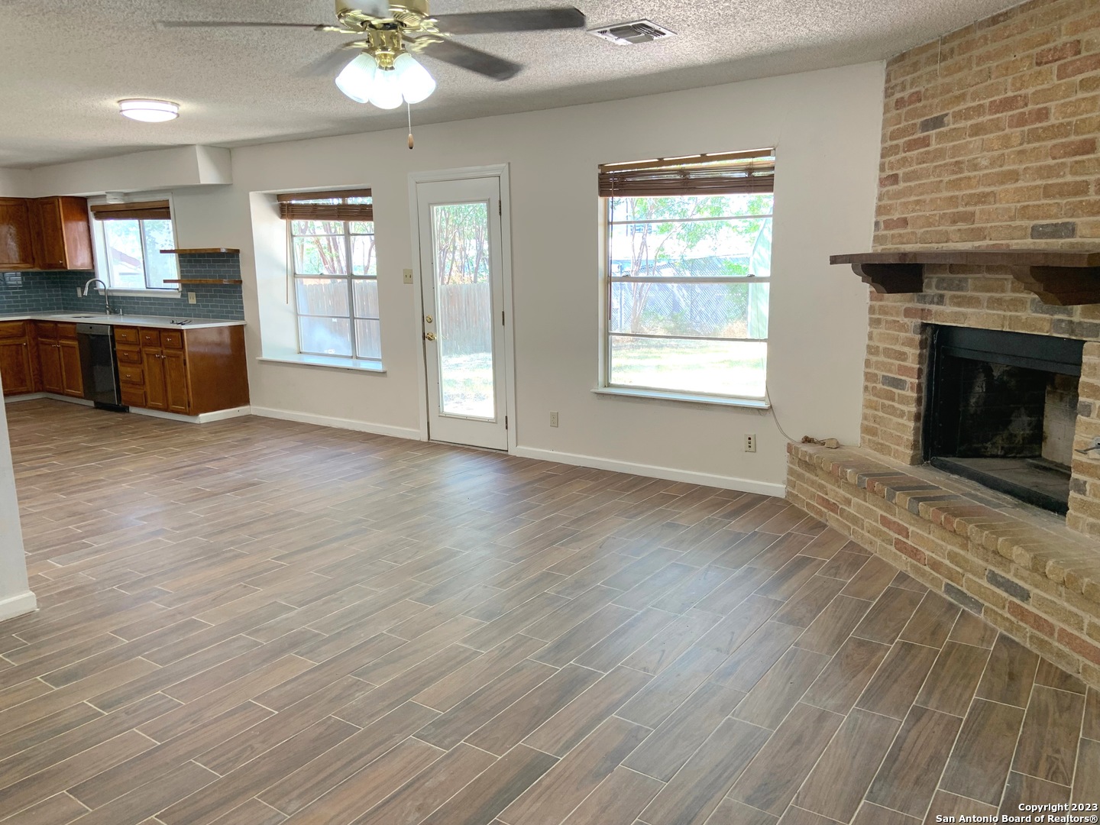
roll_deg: +2.3
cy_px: 412
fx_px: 826
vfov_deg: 53.1
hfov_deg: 67.3
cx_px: 550
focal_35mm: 26
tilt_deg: -10.1
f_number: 1.8
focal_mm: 4.25
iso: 50
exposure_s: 1/60
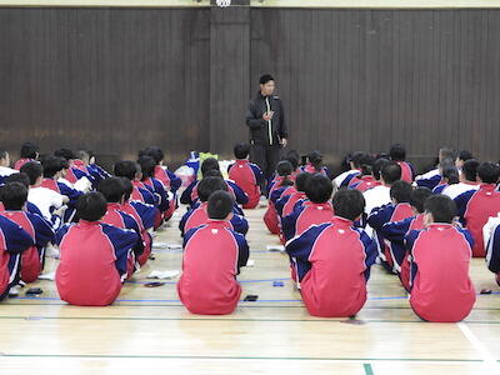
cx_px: 250
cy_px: 188
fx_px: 1156
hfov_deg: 24.4
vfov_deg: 18.4
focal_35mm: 80
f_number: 4.5
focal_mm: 14.3
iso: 500
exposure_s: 1/15
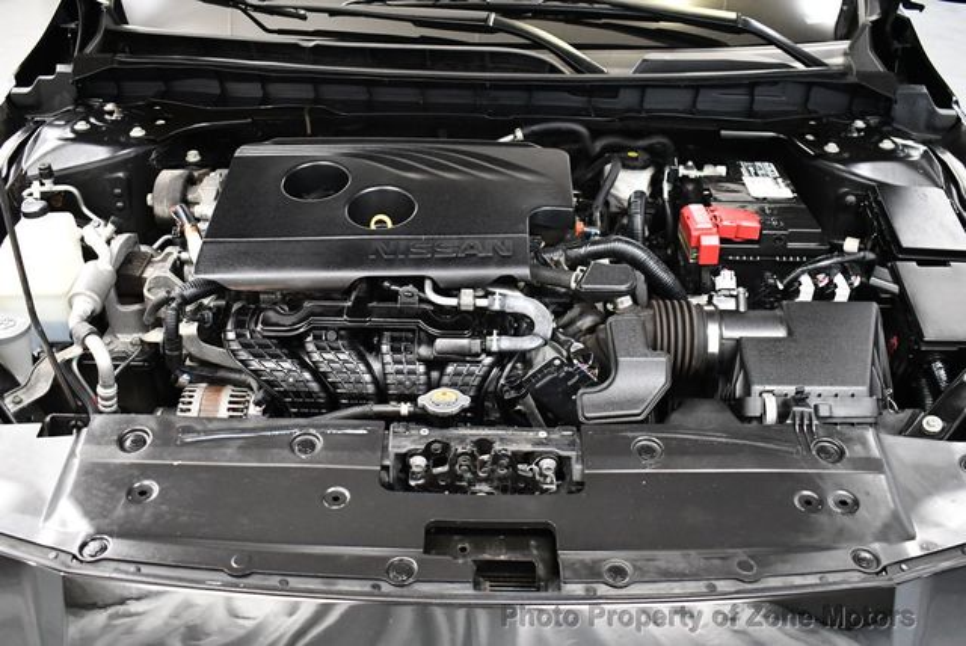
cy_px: 323
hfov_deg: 53.1
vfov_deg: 36.9
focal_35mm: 36
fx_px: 967
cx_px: 483
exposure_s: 1/60
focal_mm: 18
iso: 3200
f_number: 3.5
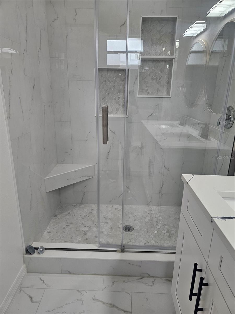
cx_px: 118
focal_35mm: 23
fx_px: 208
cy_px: 157
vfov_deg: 73.9
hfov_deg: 58.9
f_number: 1.7
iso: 125
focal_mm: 6.3
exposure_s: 1/120
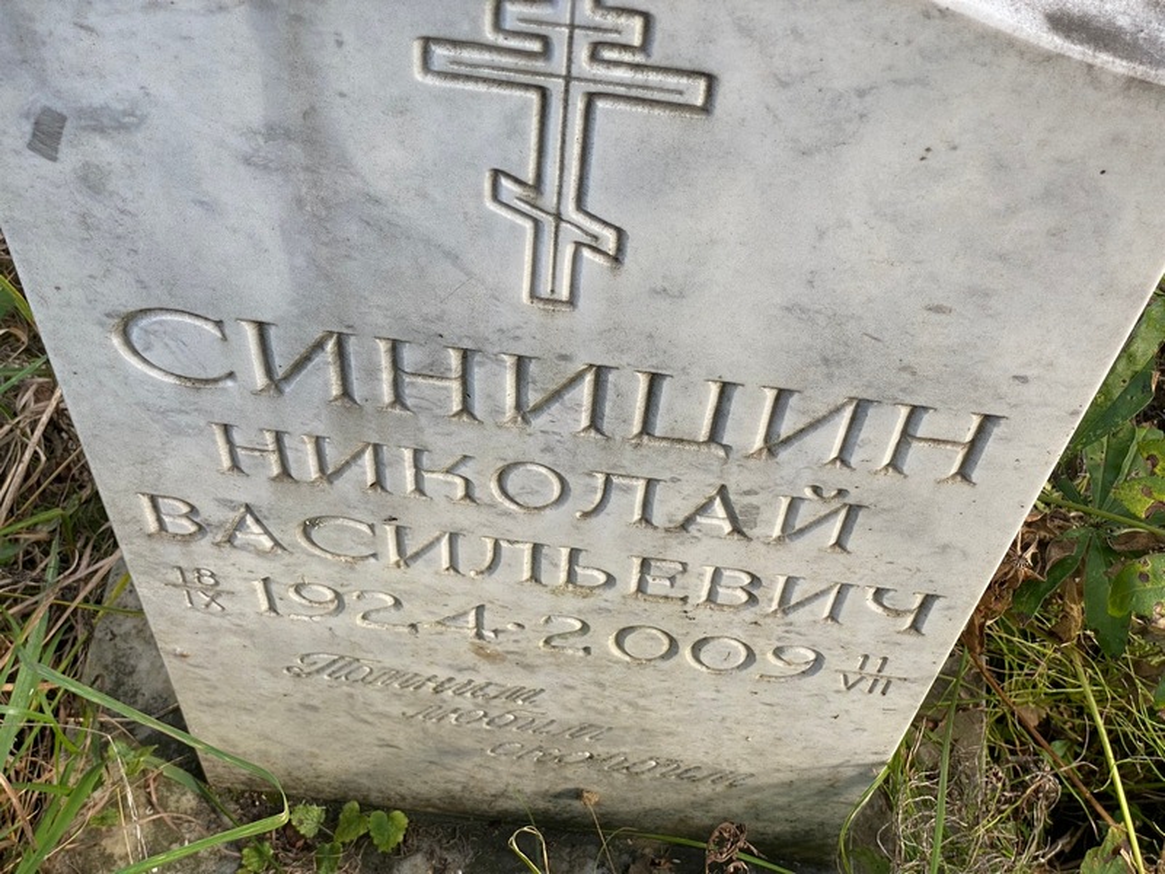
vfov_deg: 28.0
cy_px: 437
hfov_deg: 36.8
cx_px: 582
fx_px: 1750
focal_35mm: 52
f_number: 2
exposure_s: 1/159
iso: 20
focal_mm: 6
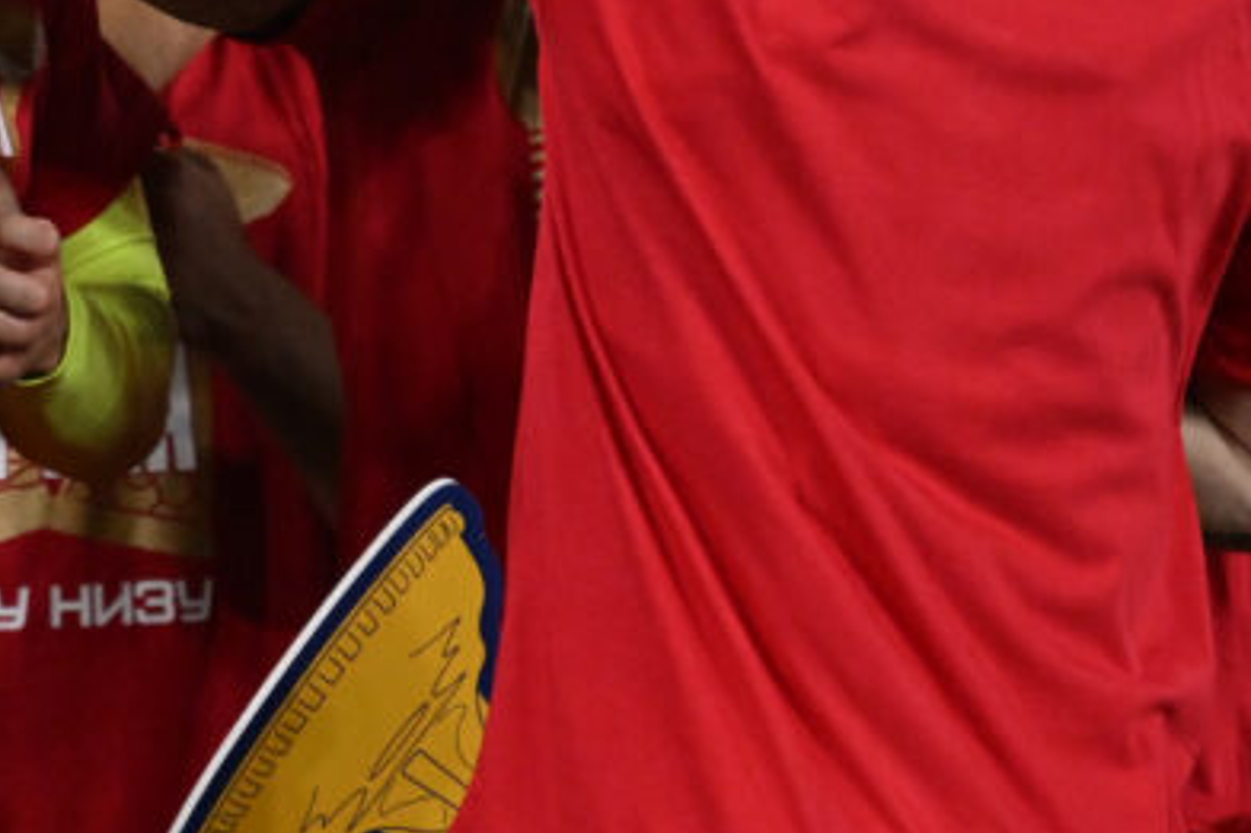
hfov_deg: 2.7
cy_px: -551
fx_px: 26224
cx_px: -77
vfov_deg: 1.8
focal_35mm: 755
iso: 3200
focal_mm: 185
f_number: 4
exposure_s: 1/1600
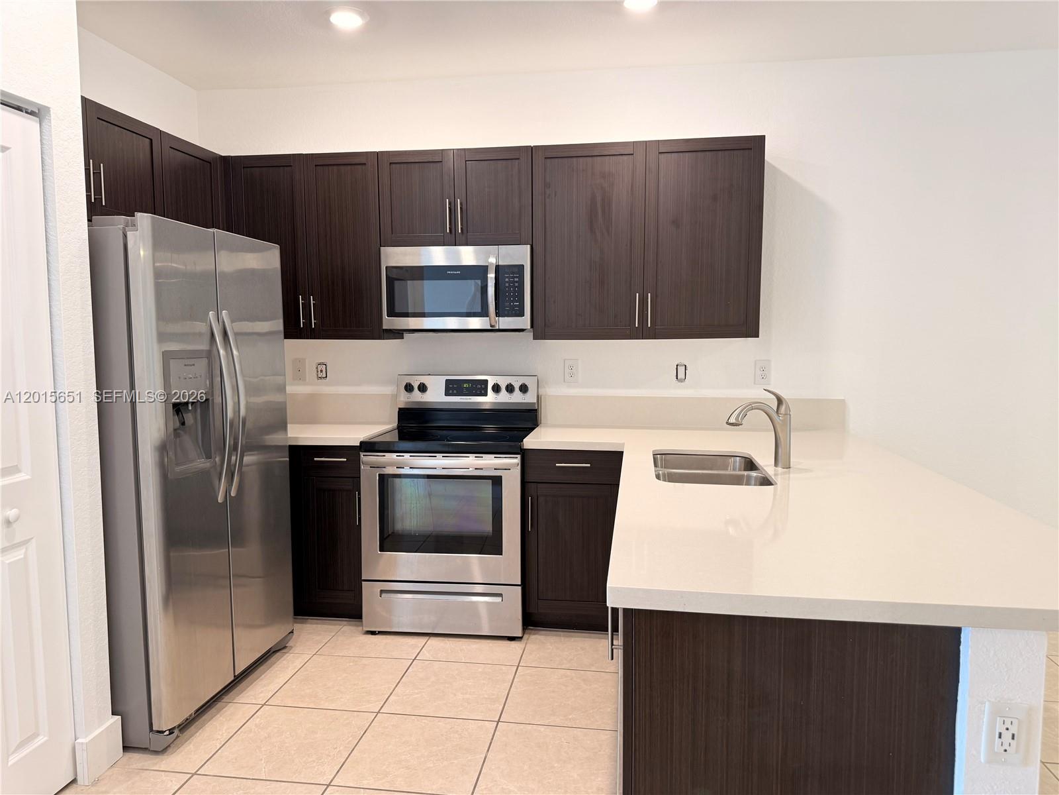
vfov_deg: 56.8
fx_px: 734
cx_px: 530
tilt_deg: -5.1
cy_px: 398
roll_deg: -0.4
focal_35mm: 24
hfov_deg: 71.6
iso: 125
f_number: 1.78
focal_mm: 6.76
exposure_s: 1/60
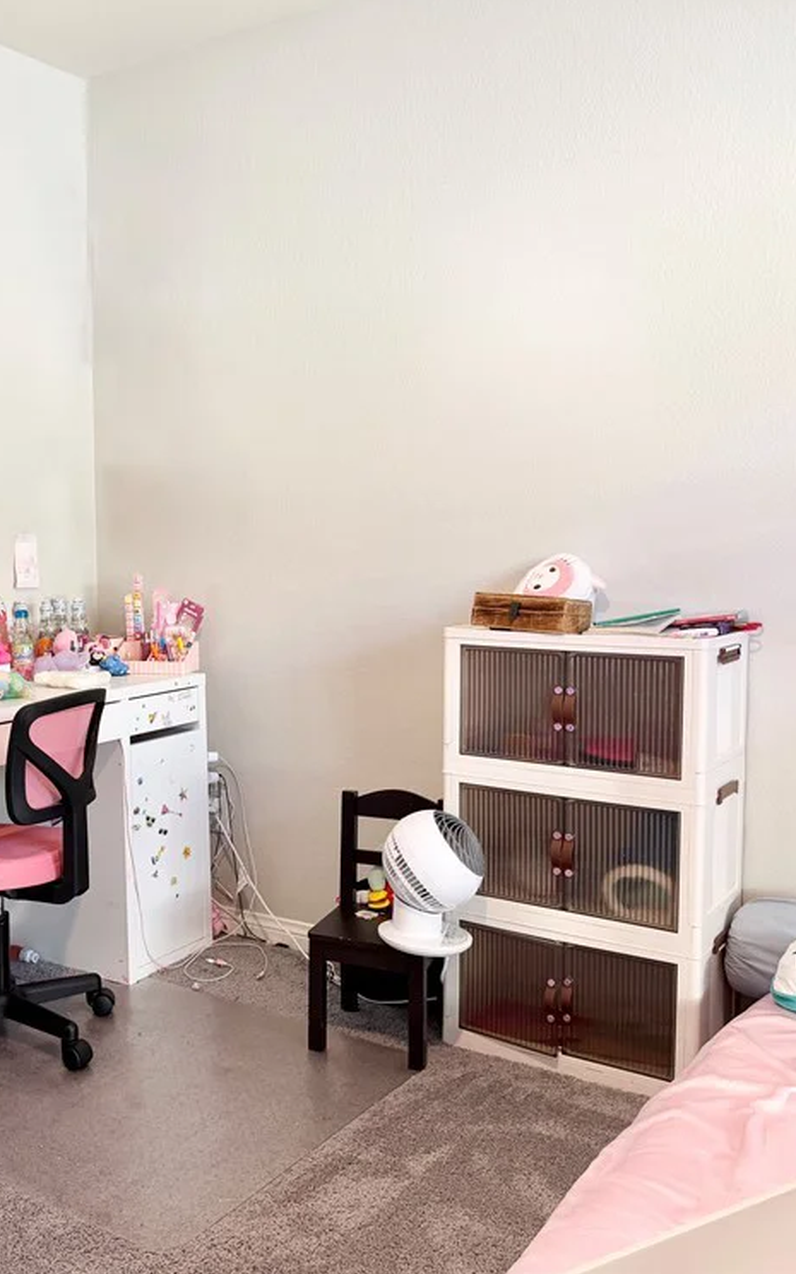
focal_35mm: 35
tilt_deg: -4.7
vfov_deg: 55.3
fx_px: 1215
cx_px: 195
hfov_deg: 35.4
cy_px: 622
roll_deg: +1.0
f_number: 1.78
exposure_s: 1/60
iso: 125
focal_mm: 6.76
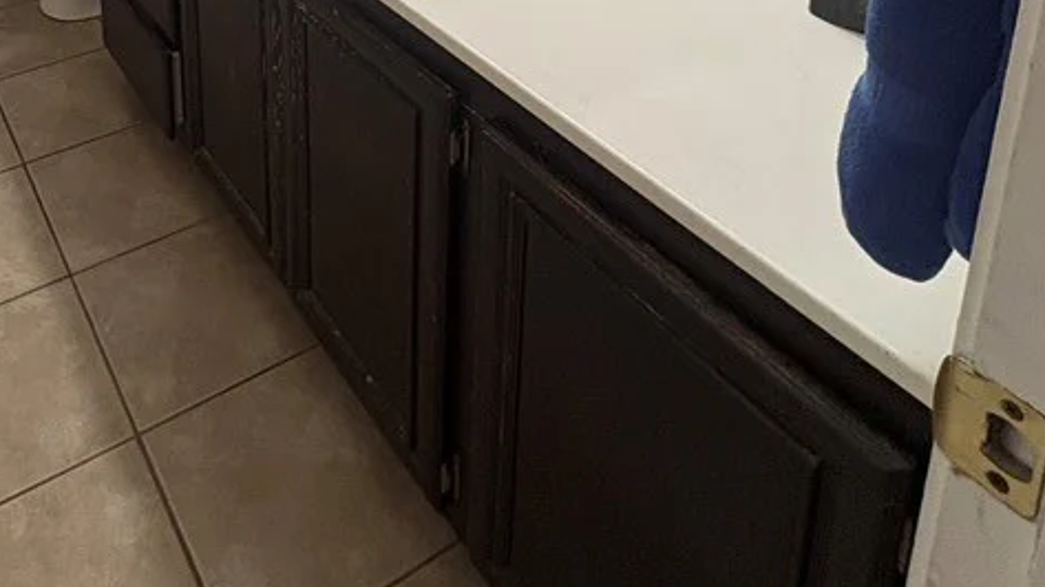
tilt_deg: -13.5
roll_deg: +1.5
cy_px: -252
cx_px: 214
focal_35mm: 33
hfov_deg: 55.4
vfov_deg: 27.2
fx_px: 914
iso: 200
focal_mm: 2.22
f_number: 2.2
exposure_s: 1/60
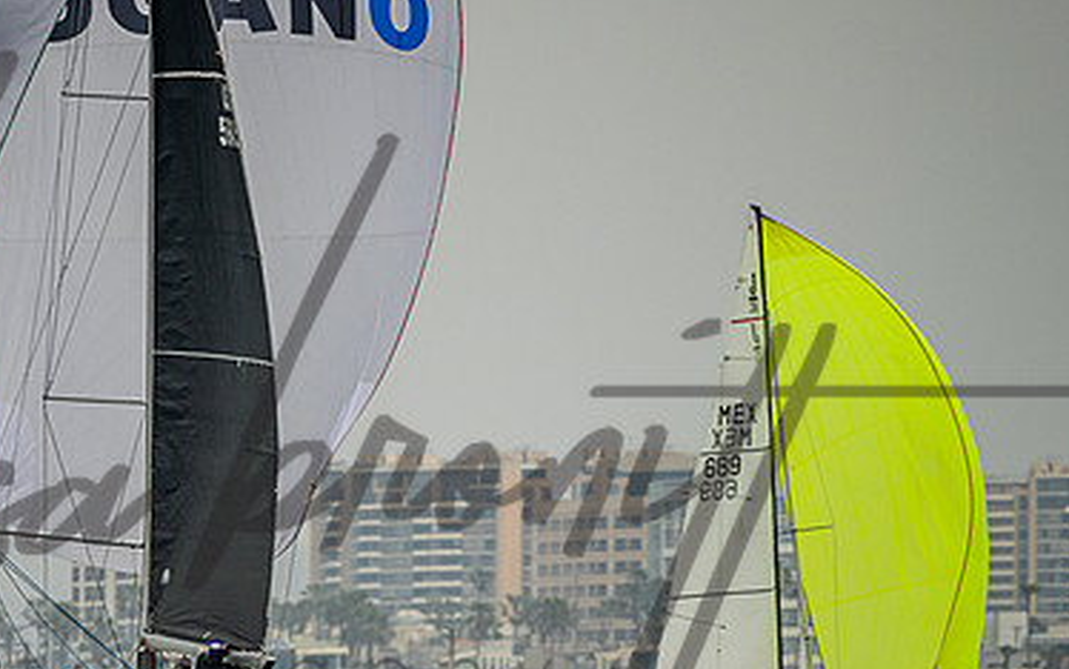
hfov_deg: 2.6
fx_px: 23343
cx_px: 242
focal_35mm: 801
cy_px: 582
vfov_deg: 1.6
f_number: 5.6
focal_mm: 400
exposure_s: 1/4000
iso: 280
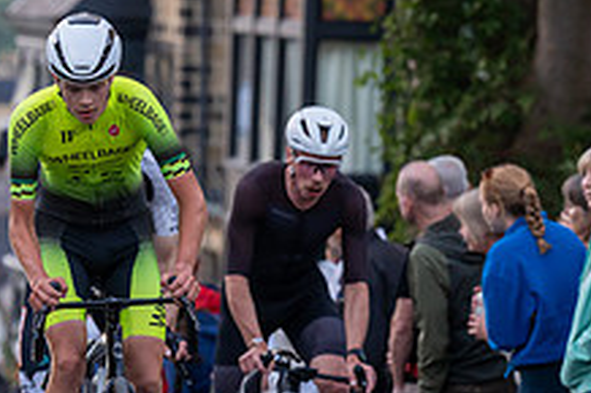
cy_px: 42
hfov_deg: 5.8
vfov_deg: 3.9
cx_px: 54
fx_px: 5807
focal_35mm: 354
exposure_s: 1/800
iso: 2000
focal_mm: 133
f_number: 3.5
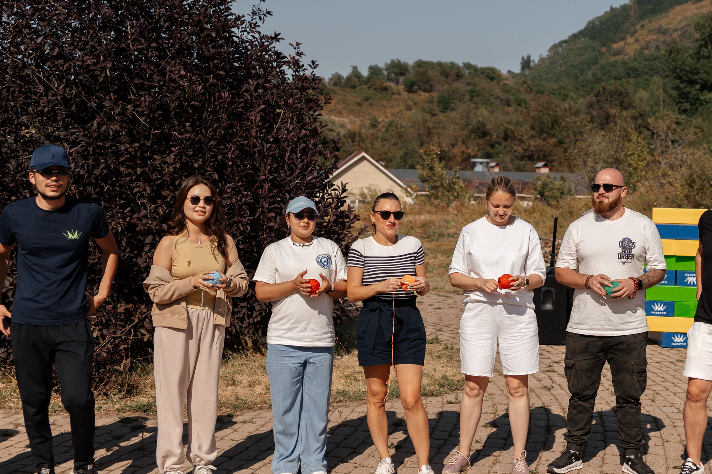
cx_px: 468
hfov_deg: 33.7
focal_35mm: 59
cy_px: 258
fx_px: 1167
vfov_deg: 23.0
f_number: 2.8
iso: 100
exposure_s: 1/3200
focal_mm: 40
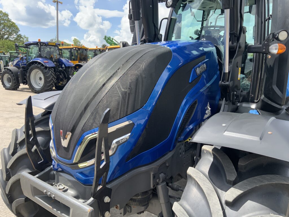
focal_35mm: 29
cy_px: 108
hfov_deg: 61.7
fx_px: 242
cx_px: 144
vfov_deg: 48.2
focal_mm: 3
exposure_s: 1/816
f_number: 1.8
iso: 16
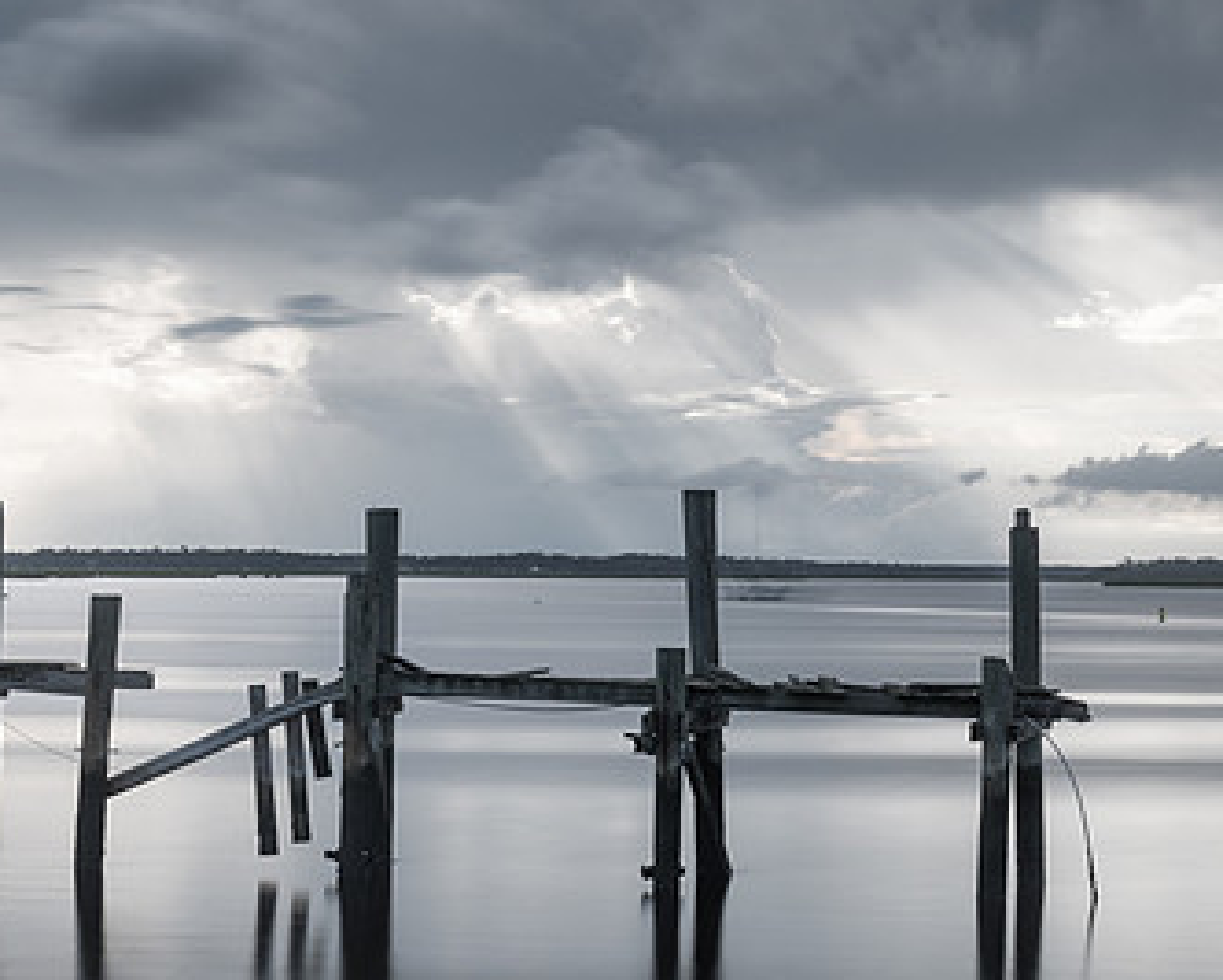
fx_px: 3441
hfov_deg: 19.9
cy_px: 668
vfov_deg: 16.2
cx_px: 232
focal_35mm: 95
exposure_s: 49
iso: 64
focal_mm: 58
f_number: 16
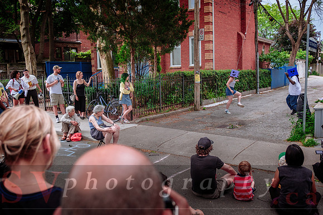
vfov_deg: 41.5
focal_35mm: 32
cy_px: 103
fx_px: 285
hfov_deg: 59.1
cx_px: 173
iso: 500
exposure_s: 1/200
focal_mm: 19.4
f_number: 2.8
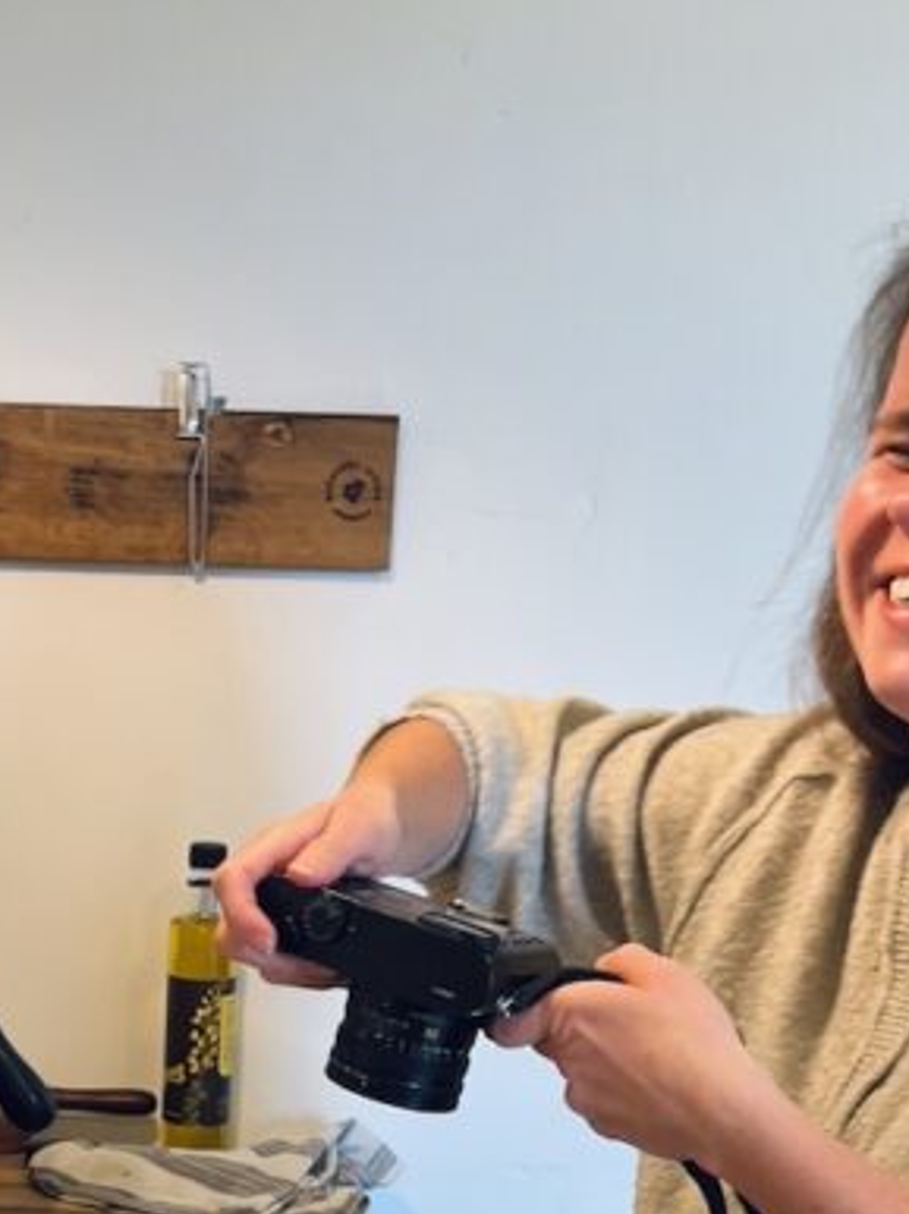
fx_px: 2419
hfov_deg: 21.0
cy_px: 1406
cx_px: 170
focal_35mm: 69
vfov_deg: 25.6
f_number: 1.6
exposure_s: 1/50
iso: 80
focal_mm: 5.1
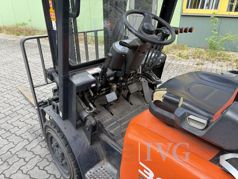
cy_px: 90
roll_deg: +0.2
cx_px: 119
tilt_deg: -25.2
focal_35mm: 26
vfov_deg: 53.1
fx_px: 179
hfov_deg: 67.3
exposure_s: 1/168
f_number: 1.6
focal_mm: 5.96
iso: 32
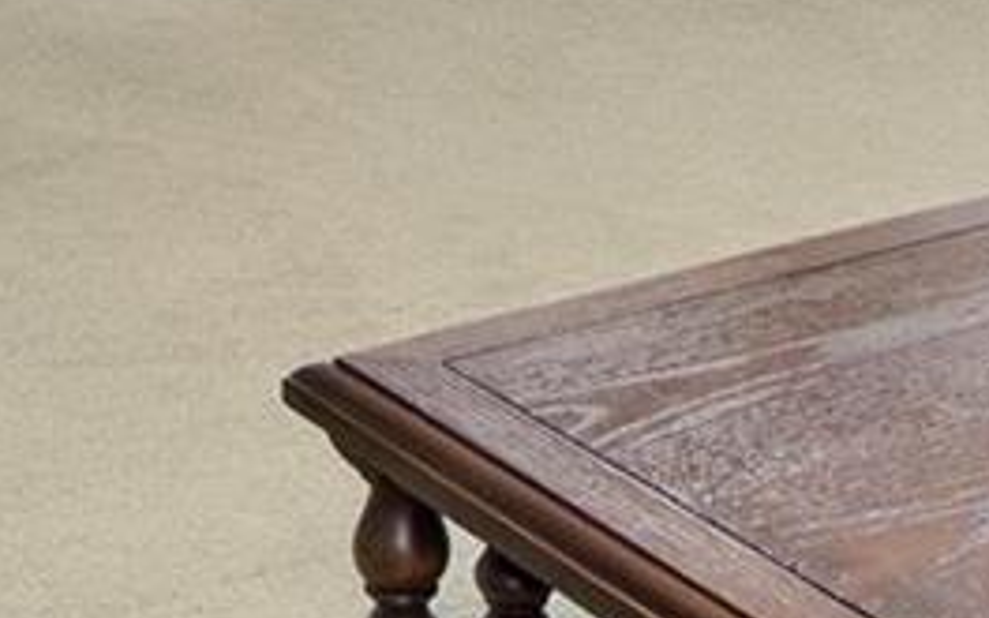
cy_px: -817
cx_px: 412
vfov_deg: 10.4
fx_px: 2992
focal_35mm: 111
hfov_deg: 18.8
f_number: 8
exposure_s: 1/160
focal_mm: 12
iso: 320
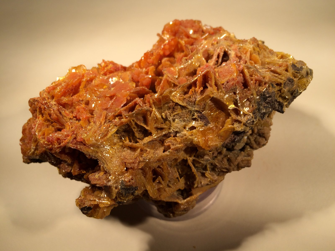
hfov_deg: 61.7
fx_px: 281
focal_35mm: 29
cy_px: 126
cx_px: 168
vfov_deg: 48.2
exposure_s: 1/260
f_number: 2.2
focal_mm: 4.15
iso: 32
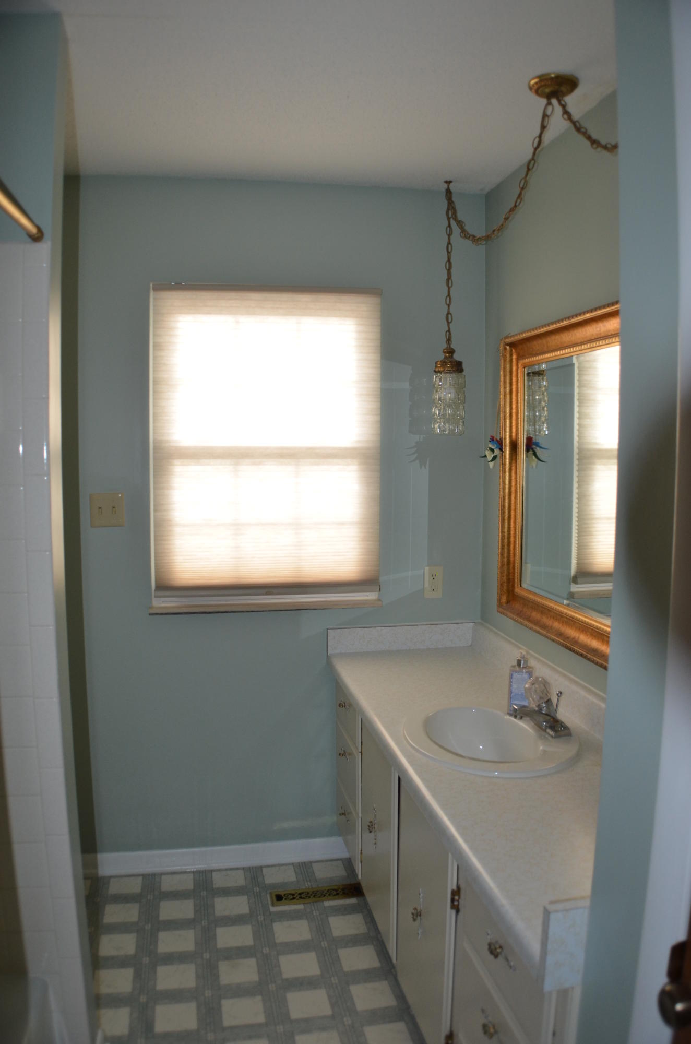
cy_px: 522
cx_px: 346
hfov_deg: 36.7
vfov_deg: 53.2
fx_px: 1041
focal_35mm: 36
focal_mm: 24
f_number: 4
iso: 560
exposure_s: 1/60
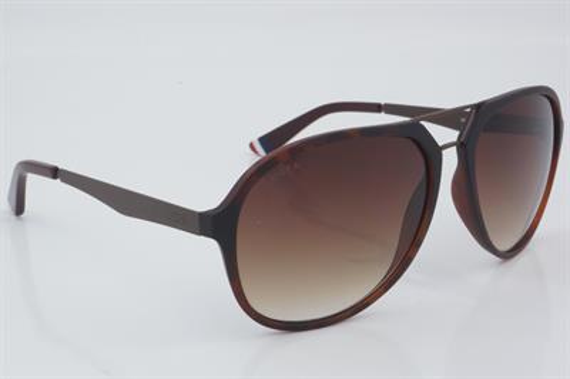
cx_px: 285
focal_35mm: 75
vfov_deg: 18.2
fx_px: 1186
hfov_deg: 27.0
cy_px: 190
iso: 100
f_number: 32
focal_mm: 50
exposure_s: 1/3
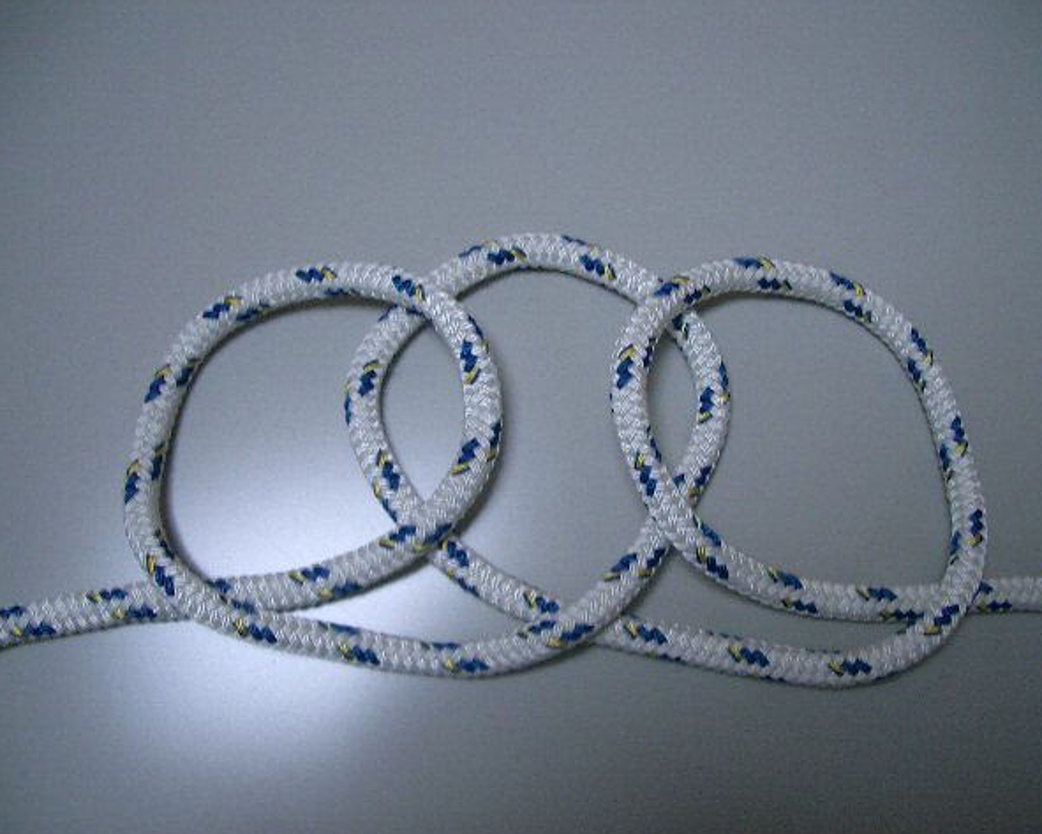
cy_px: 421
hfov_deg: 49.1
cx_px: 532
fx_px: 1141
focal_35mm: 37
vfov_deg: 40.1
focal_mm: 5.8
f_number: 2.6
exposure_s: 1/60
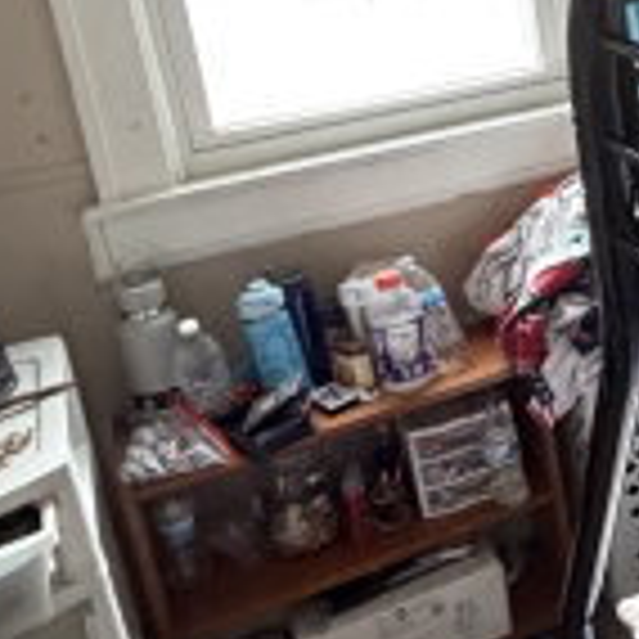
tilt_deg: -16.7
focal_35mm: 58
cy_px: 115
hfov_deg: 25.2
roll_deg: +4.4
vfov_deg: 28.8
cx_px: 850
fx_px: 1211
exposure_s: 1/60
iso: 640
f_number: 2.2
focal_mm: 2.22
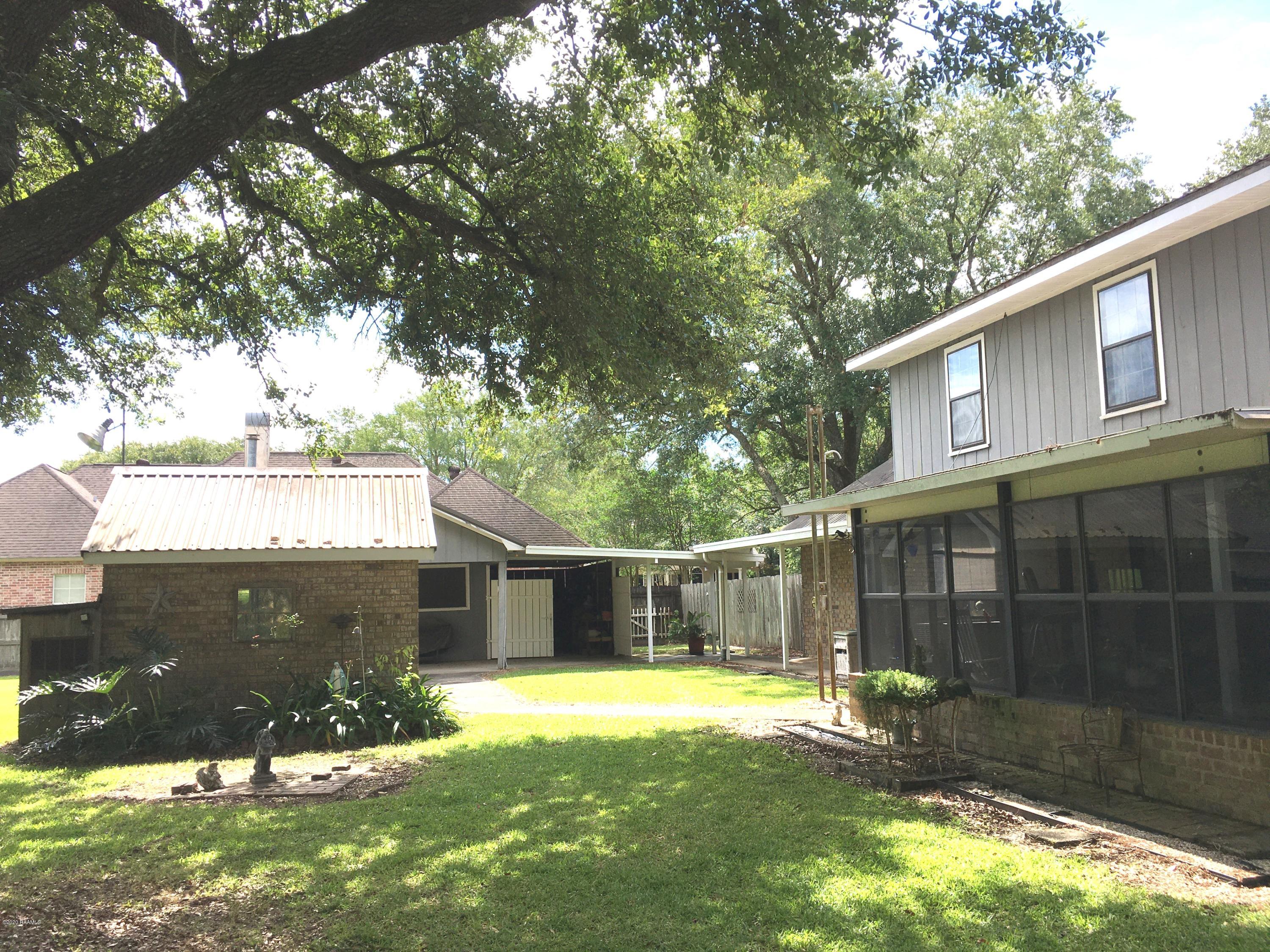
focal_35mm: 29
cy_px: 476
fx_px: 1064
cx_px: 635
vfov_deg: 48.2
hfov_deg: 61.7
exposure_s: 1/827
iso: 25
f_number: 2.2
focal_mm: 4.15
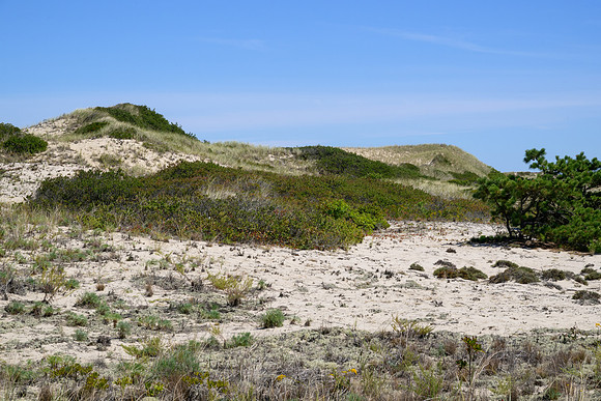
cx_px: 300
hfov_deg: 23.4
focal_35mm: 87
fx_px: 1453
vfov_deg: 15.7
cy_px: 200
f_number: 14
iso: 400
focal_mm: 87
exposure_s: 1/640
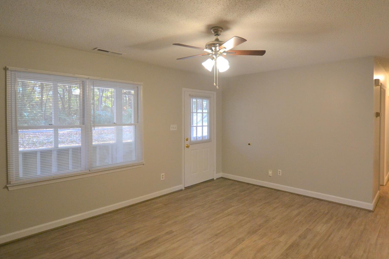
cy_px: 125
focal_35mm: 20
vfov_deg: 61.9
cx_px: 216
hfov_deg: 83.7
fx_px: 216
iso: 1100
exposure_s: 1/60
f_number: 3.5
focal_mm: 10
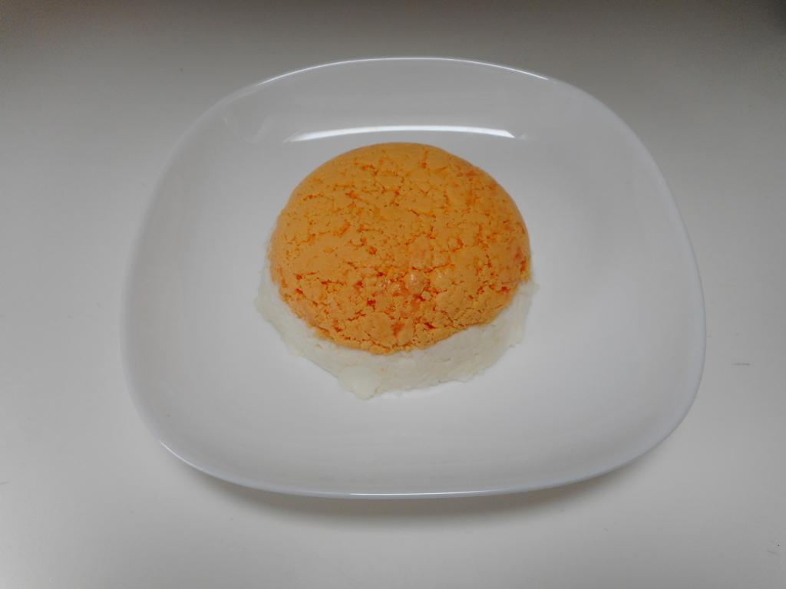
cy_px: 294
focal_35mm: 25
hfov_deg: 69.4
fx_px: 568
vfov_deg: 54.9
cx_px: 393
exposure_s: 1/30
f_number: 3.7
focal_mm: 4.5
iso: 100
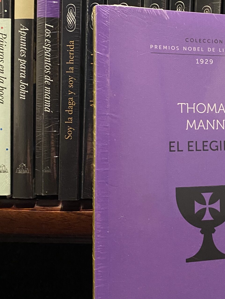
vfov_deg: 36.5
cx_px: 199
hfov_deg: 27.1
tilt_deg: -0.1
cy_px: 104
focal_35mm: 52
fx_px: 451
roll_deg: +0.0
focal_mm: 4.25
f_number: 1.8
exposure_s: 1/30
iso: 800
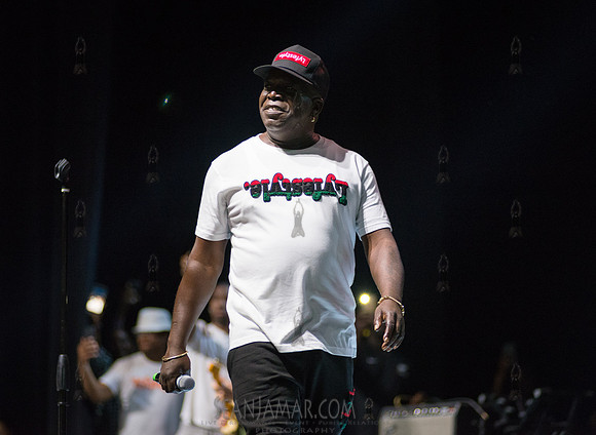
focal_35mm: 152
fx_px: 2588
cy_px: 205
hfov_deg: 13.1
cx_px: 276
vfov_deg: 9.6
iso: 4000
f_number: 2.8
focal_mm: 135
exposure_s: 1/320
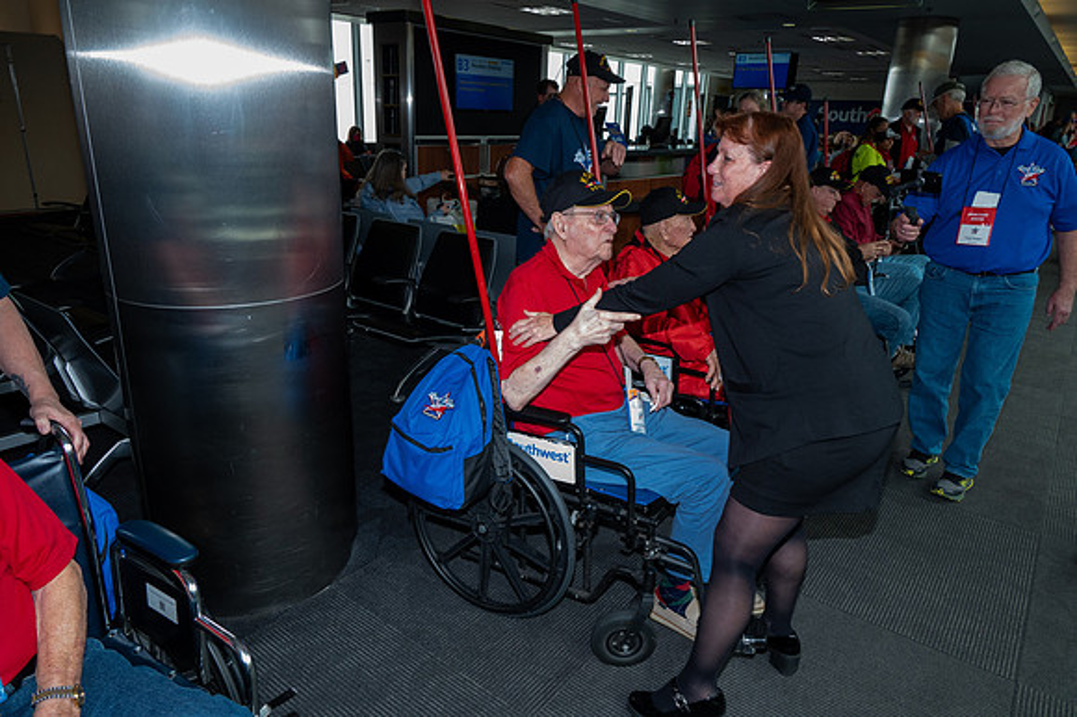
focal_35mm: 24
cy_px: 358
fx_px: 718
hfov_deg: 73.8
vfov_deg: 53.1
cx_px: 538
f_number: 11
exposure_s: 1/80
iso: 2800
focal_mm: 24
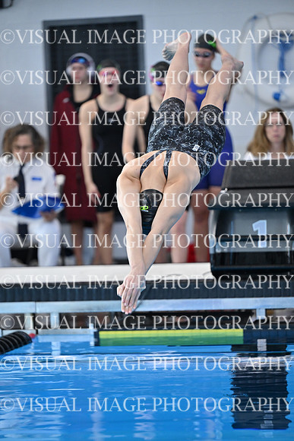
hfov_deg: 8.1
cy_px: 220
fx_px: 2081
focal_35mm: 170
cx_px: 147
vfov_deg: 12.1
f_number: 2.8
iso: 1600
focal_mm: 170
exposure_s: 1/800
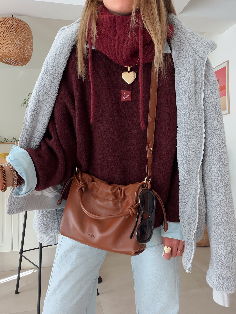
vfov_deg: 60.0
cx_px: 118
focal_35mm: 30
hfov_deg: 46.8
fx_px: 273
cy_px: 157
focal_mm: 2.71
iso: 50
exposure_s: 1/121
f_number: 1.9
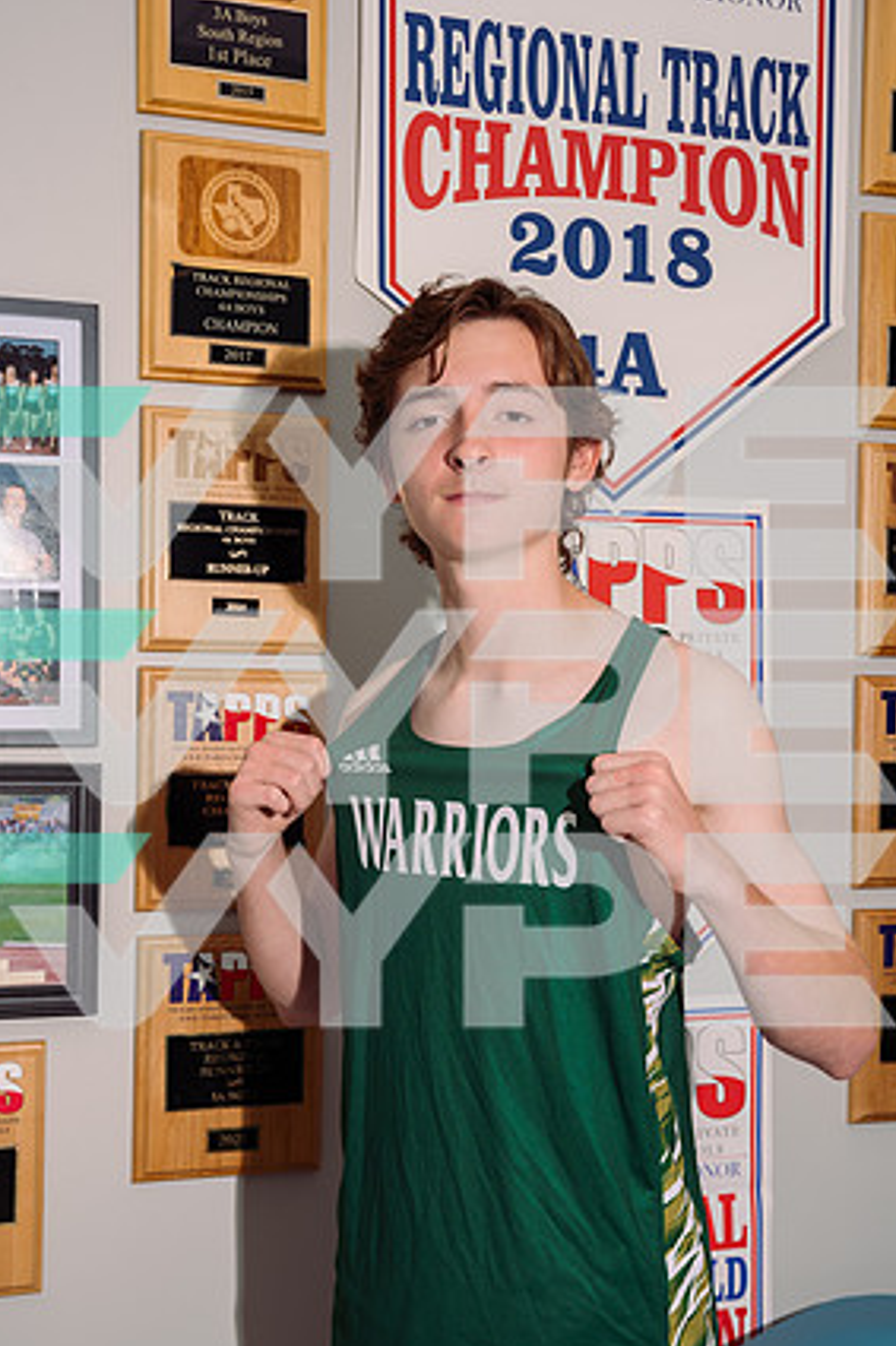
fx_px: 2017
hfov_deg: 25.0
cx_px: 434
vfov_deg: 36.9
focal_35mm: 54
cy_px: 709
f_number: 9
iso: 125
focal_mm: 51
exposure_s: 1/250
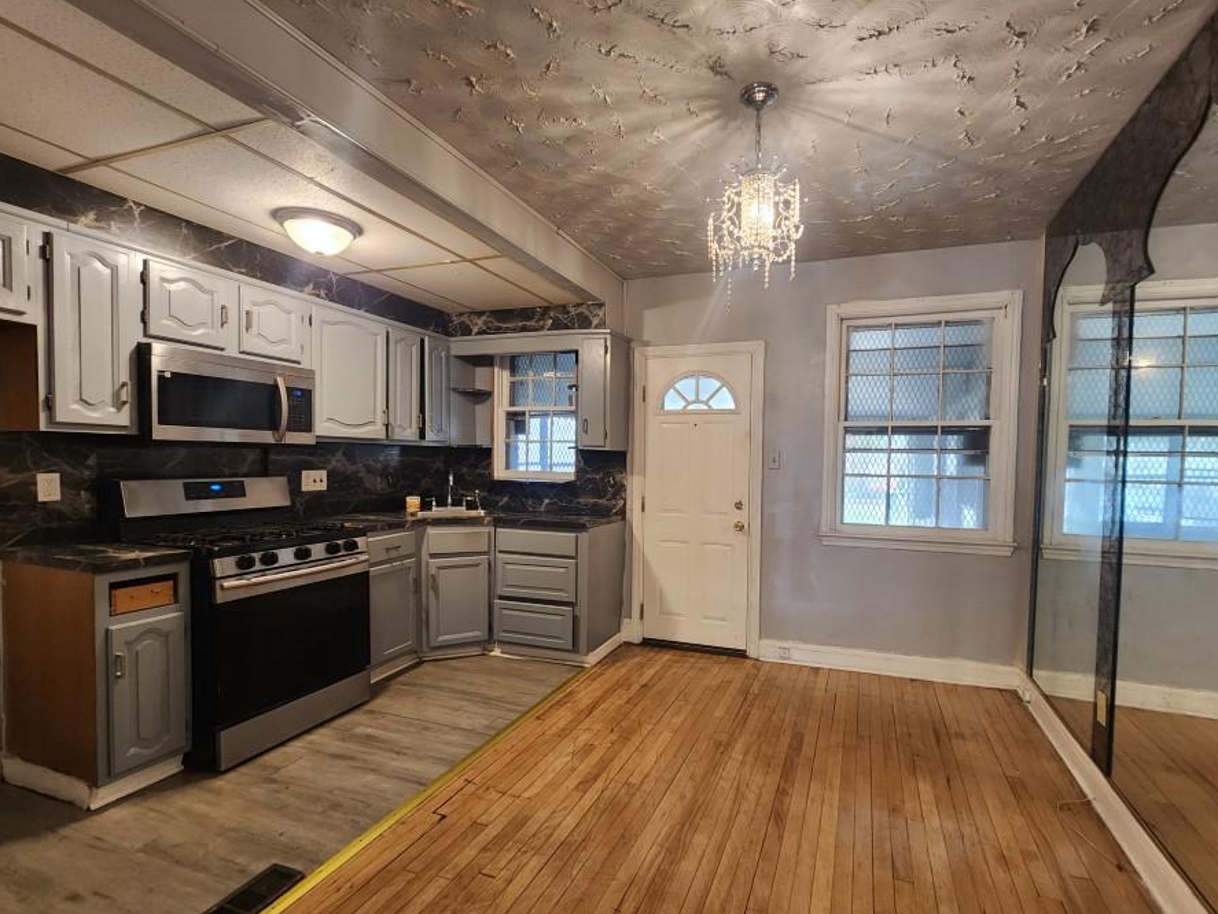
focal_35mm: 15
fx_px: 528
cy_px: 479
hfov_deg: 98.0
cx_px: 656
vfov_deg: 81.7
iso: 320
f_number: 2.2
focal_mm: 2.2
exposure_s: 1/30
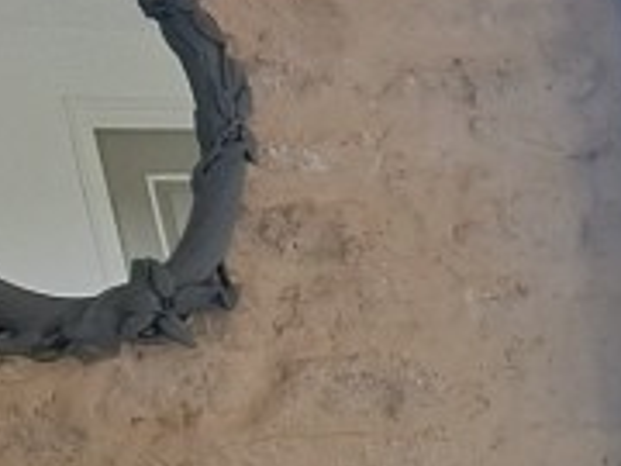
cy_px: 666
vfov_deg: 18.1
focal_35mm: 74
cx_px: 1021
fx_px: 1328
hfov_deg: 20.8
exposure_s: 1/100
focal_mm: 1.74
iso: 50
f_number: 2.2
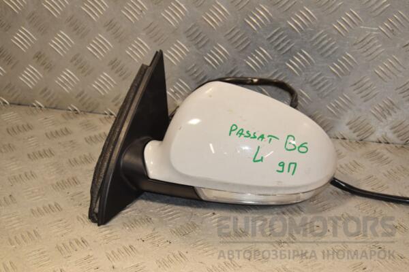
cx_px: 204
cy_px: 136
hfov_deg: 29.9
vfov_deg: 20.2
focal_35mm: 68
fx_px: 767
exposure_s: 1/200
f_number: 7.1
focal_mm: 45
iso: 800
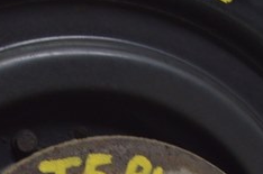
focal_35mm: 151
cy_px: 251
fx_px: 1102
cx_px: 22
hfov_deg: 13.5
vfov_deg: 8.8
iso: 400
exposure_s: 1/20
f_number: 5.6
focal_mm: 23
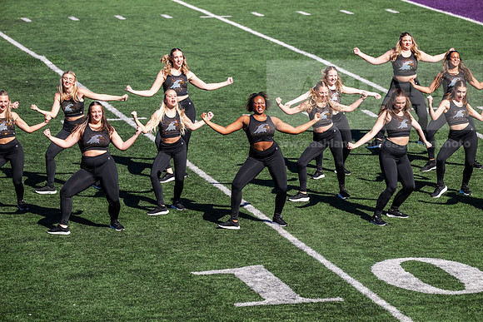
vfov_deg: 6.9
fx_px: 2684
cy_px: 161
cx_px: 242
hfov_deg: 10.3
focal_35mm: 200
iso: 160
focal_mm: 200
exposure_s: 1/1000
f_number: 4.5
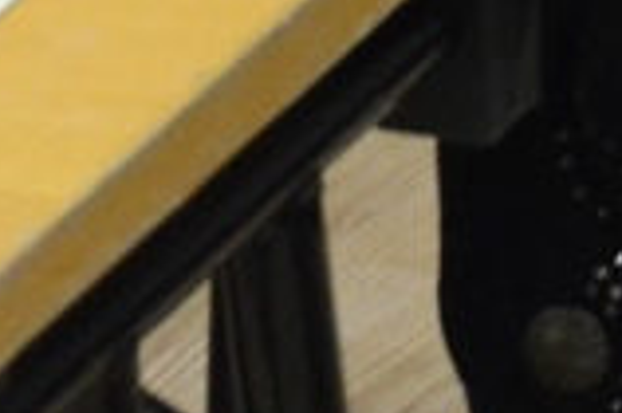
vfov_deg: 3.1
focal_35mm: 438
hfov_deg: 4.7
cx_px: -315
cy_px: -549
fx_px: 7564
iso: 3200
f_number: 5.3
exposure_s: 1/25
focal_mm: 45
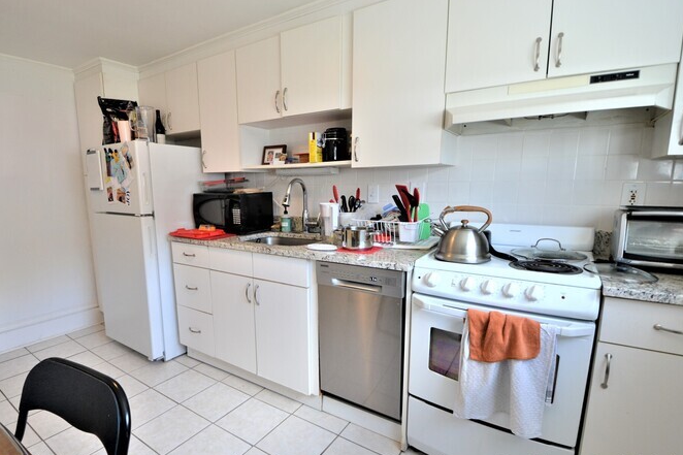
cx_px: 303
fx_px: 322
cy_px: 248
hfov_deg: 92.9
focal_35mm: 17
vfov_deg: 70.3
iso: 400
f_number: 5.6
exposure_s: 1/50
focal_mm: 10
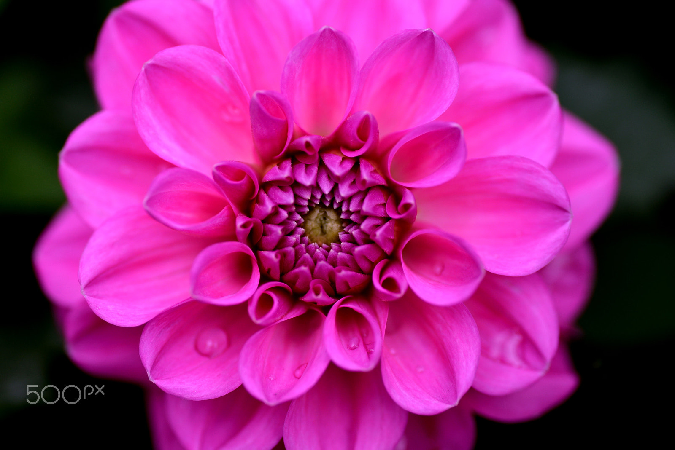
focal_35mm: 90
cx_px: 338
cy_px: 225
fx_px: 1688
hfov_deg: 22.6
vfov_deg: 15.2
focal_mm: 90
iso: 200
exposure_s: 1/350
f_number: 5.6
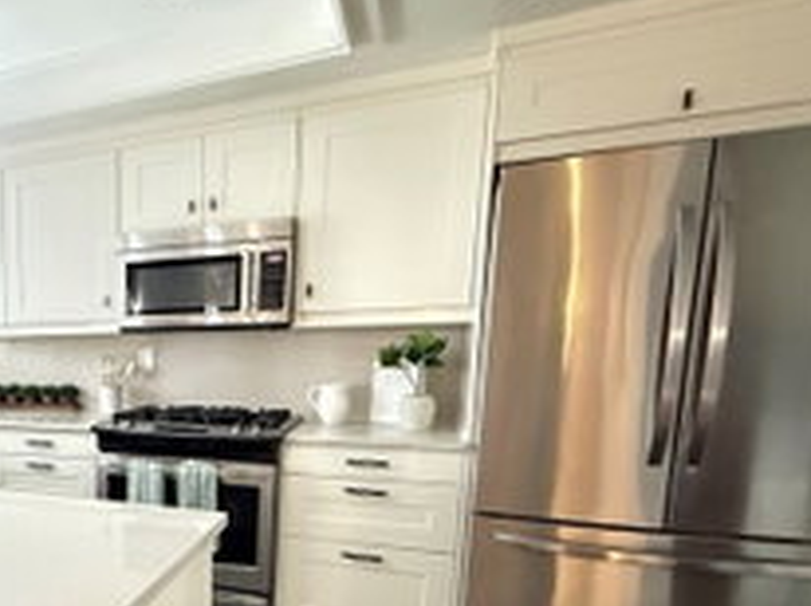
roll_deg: +0.5
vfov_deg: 46.5
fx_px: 679
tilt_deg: -8.9
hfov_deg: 51.9
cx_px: 37
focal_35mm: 29
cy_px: 453
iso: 1250
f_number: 2.2
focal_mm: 2.22
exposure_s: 1/40
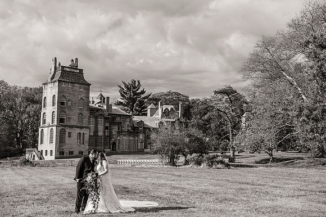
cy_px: 108
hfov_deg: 43.6
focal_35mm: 45
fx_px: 407
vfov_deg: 29.8
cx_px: 163
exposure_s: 1/2000
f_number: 5.6
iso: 200
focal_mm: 45
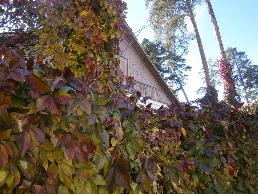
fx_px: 194
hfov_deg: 67.3
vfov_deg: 53.1
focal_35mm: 26
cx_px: 129
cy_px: 97
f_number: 2.8
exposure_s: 1/200
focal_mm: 4.7
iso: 80
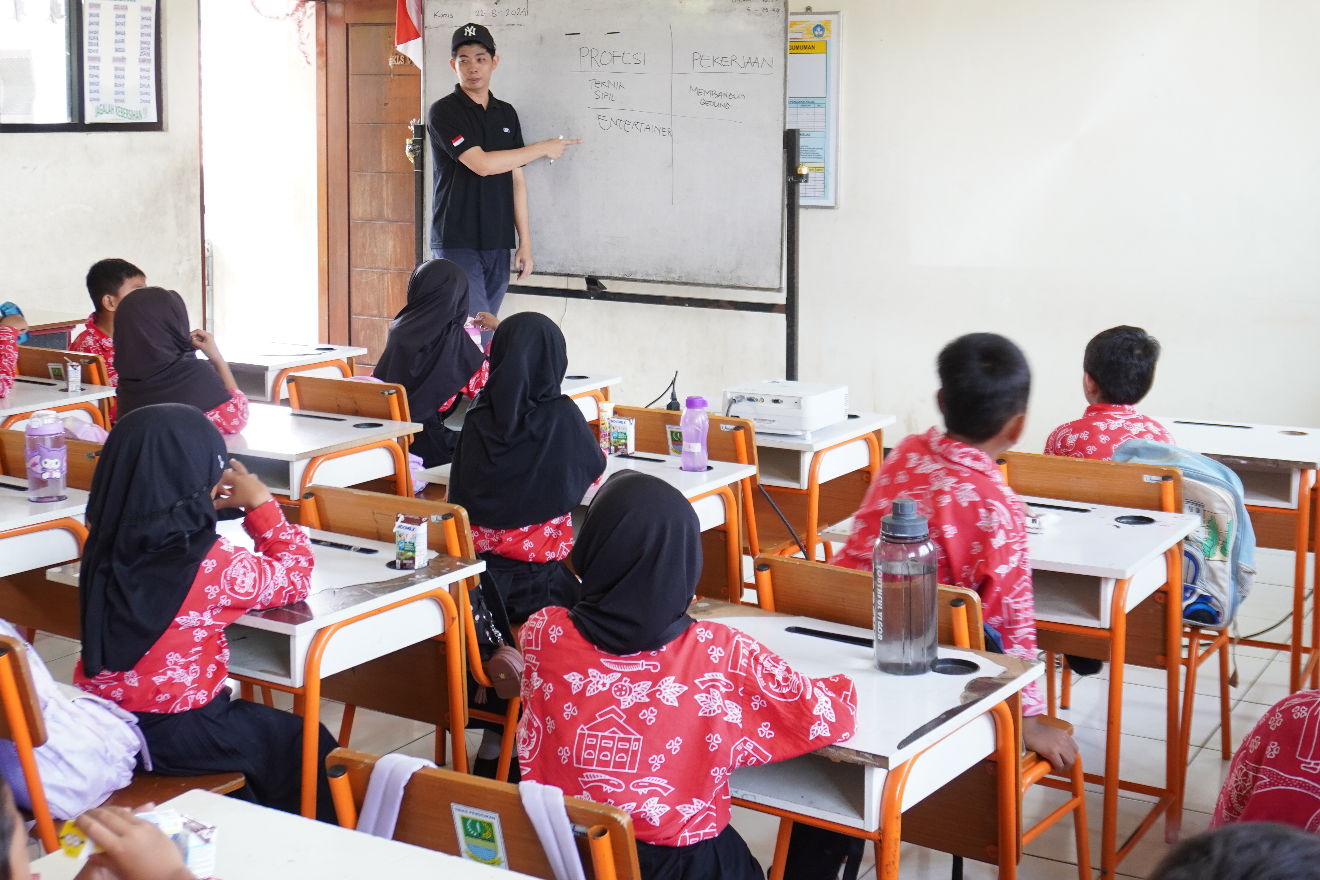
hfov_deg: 39.8
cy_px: 273
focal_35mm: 50
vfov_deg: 26.9
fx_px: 1823
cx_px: 601
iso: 400
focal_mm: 23
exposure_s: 1/25
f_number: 4.5
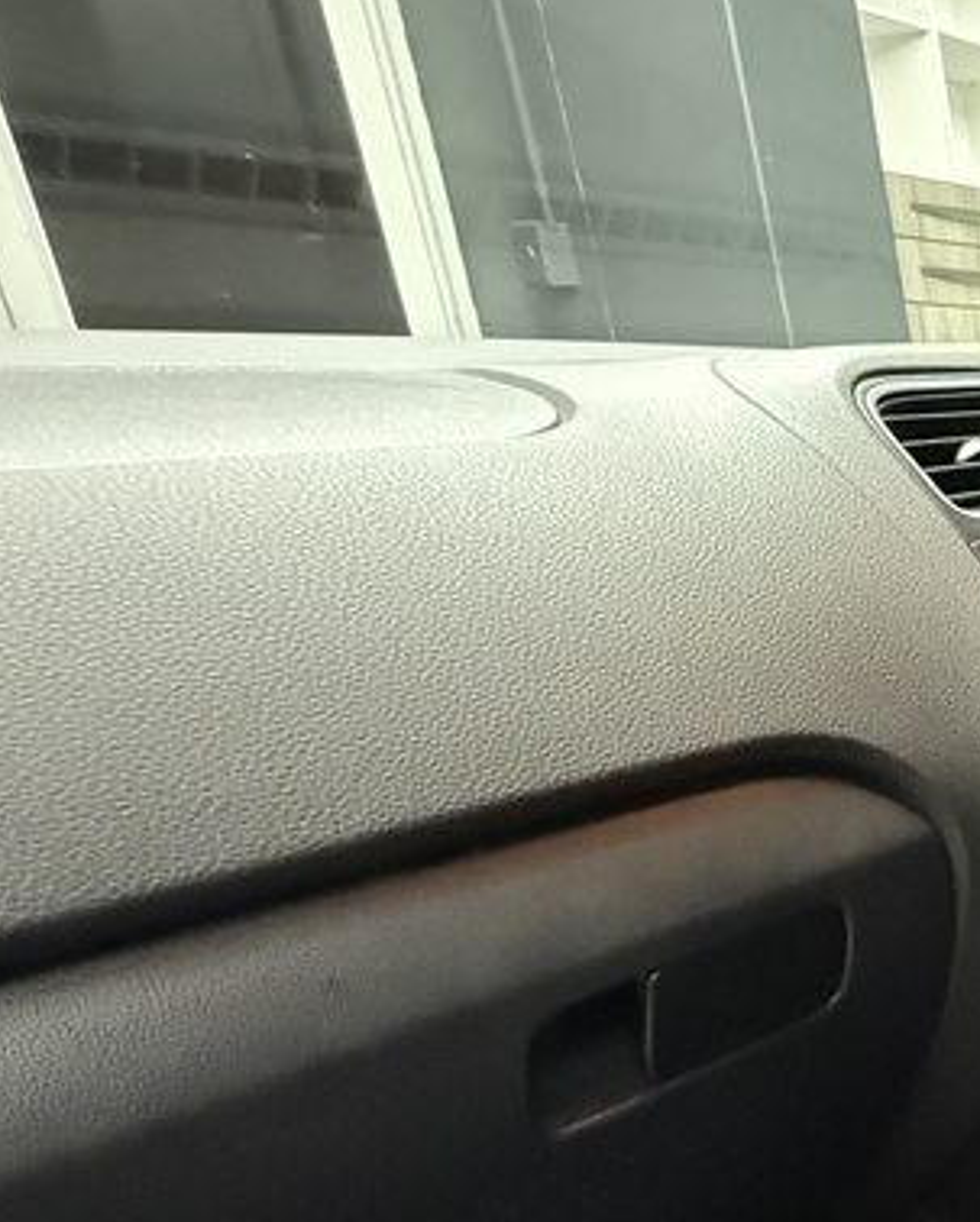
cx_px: 1643
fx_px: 1340
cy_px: 811
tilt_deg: -17.5
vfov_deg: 48.3
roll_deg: +0.8
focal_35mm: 37
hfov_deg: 24.5
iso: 1250
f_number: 2.2
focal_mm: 2.22
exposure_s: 1/33
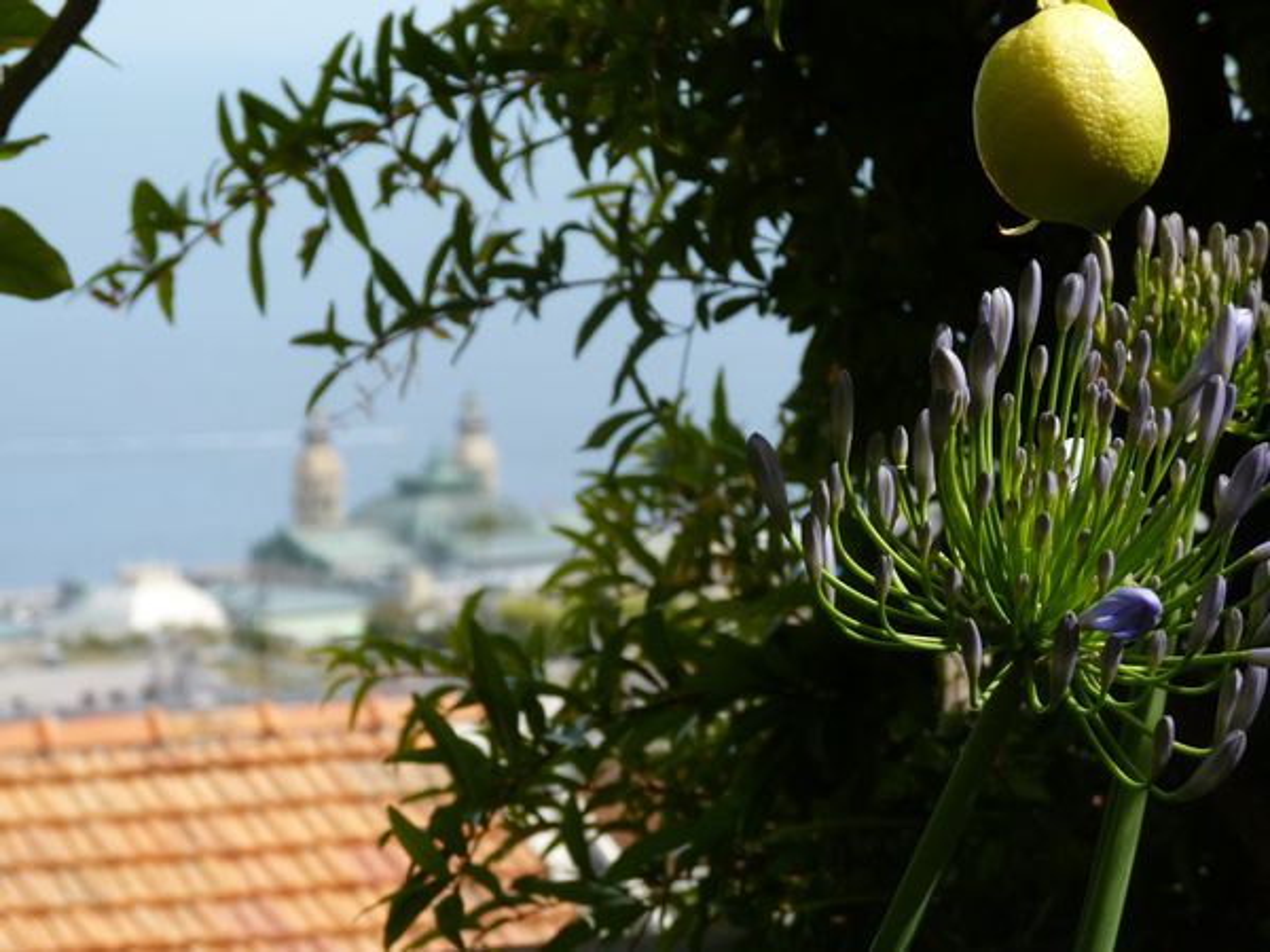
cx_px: 635
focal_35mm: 150
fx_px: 5503
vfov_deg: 9.9
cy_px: 476
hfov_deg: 13.2
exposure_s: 1/400
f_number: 5
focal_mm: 26.7
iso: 125
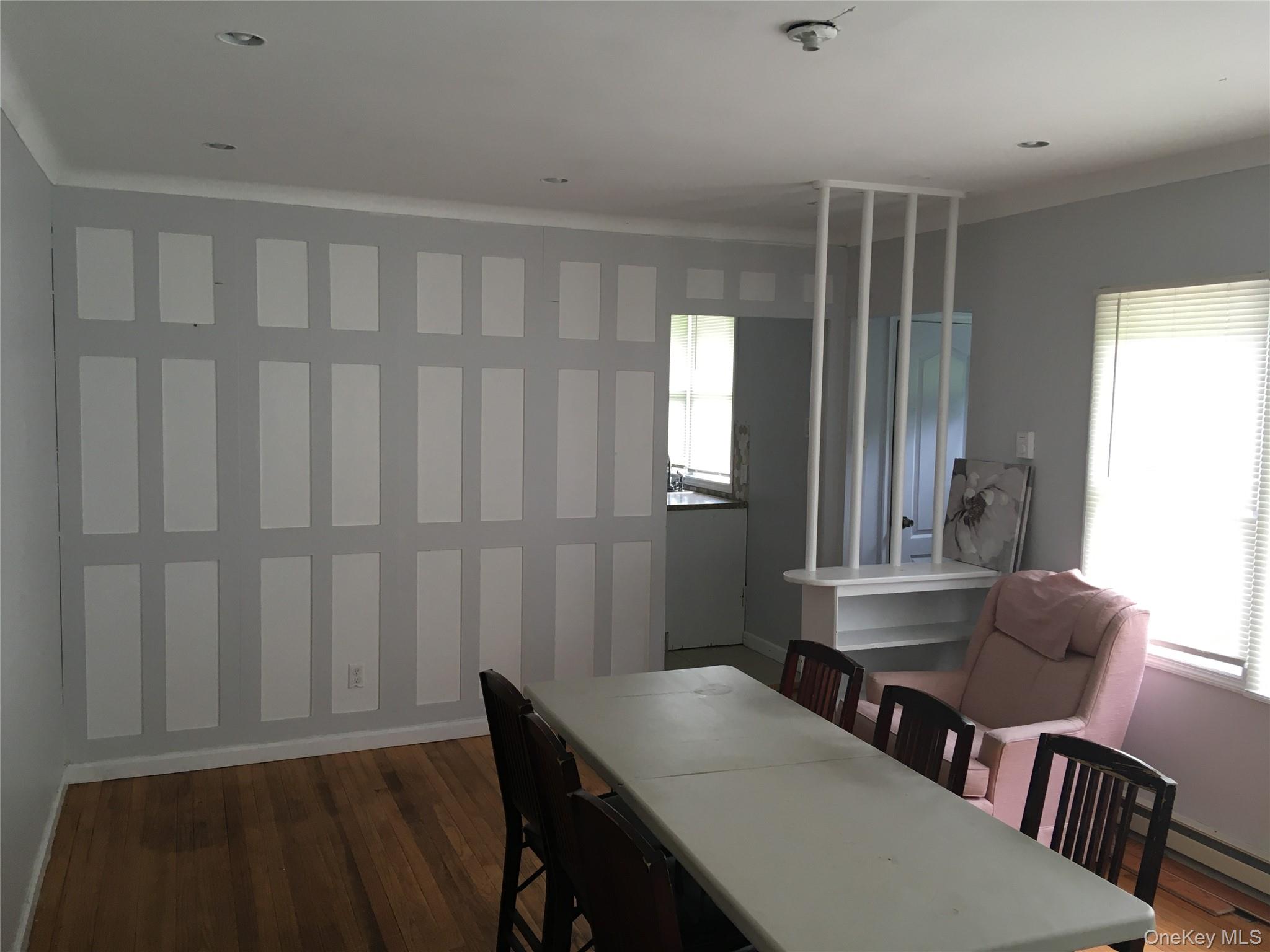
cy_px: 476
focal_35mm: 29
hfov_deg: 61.7
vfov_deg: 48.2
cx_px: 635
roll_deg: -0.1
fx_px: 1064
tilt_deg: -5.6
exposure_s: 1/30
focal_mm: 4.15
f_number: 2.2
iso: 50
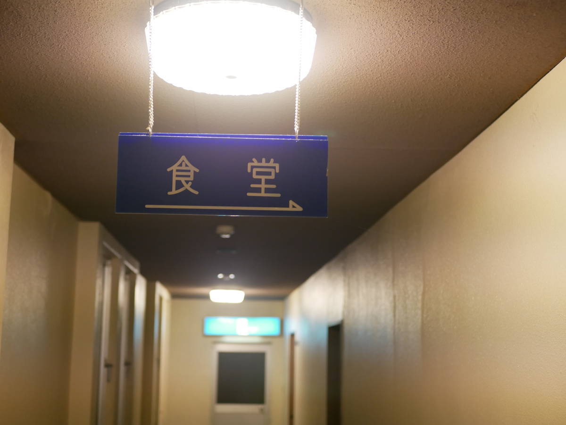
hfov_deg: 38.2
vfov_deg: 29.1
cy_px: 212
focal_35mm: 50
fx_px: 818
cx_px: 283
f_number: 2
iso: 1000
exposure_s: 1/60
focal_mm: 25
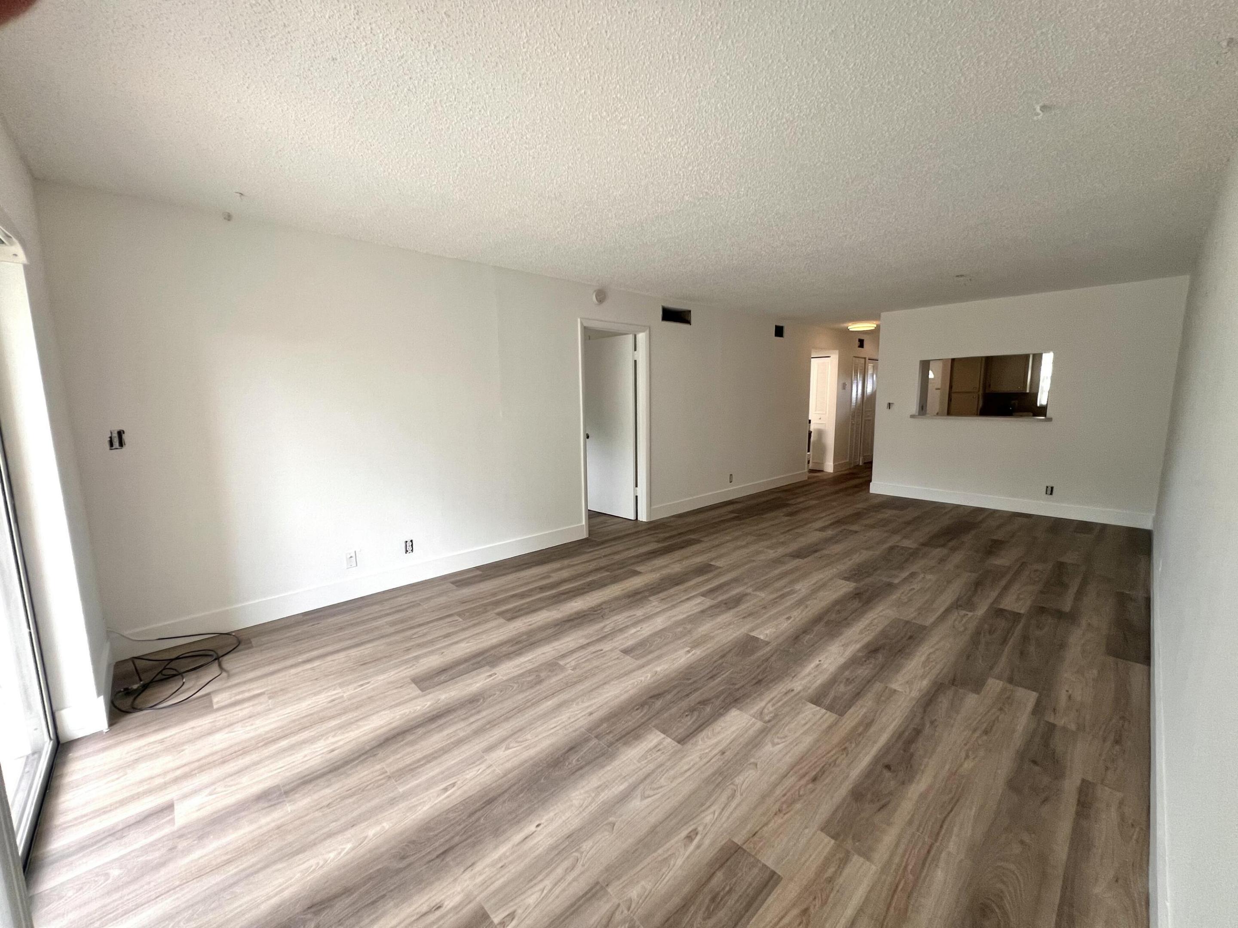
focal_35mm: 13
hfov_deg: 106.2
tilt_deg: -9.5
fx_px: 465
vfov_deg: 89.9
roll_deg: +0.4
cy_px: 464
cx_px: 619
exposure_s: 1/99
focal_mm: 1.57
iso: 125
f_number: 1.8
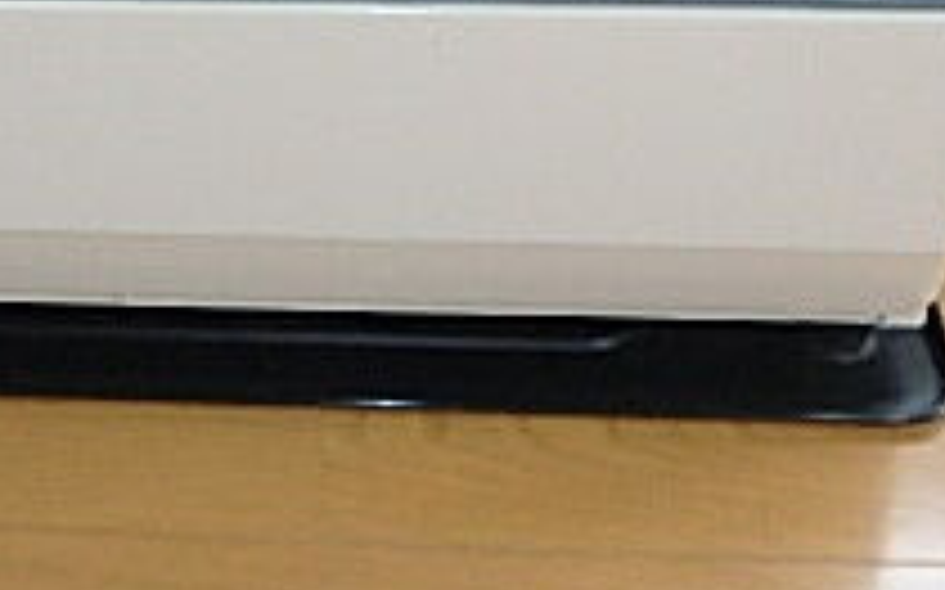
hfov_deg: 29.5
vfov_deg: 17.3
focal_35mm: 68
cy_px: -284
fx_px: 1750
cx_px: 176
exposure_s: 1/30
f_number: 3.5
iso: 400
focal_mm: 3.7
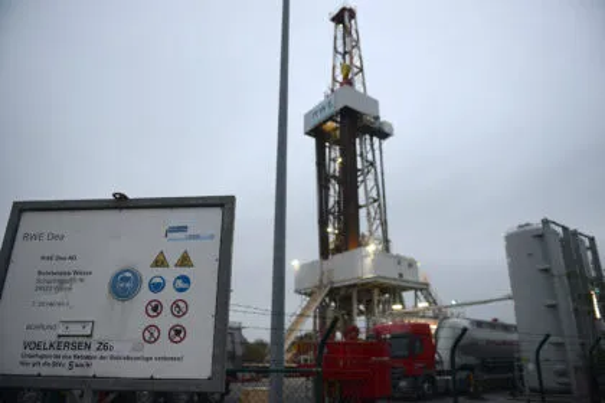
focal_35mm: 24
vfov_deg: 53.1
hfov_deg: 73.7
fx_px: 403
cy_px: 202
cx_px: 302
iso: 800
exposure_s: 1/100
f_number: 2.8
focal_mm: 24
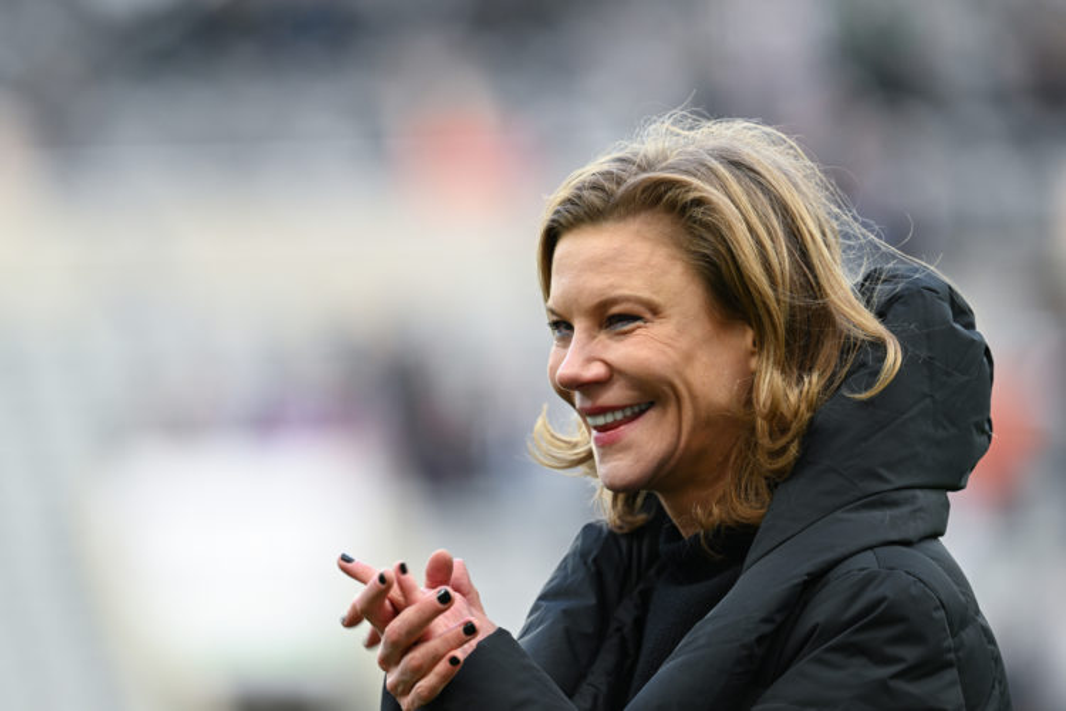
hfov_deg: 5.2
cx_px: 533
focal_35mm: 400
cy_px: 356
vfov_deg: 3.4
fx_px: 11844
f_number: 4.5
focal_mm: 400
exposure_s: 1/500
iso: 800
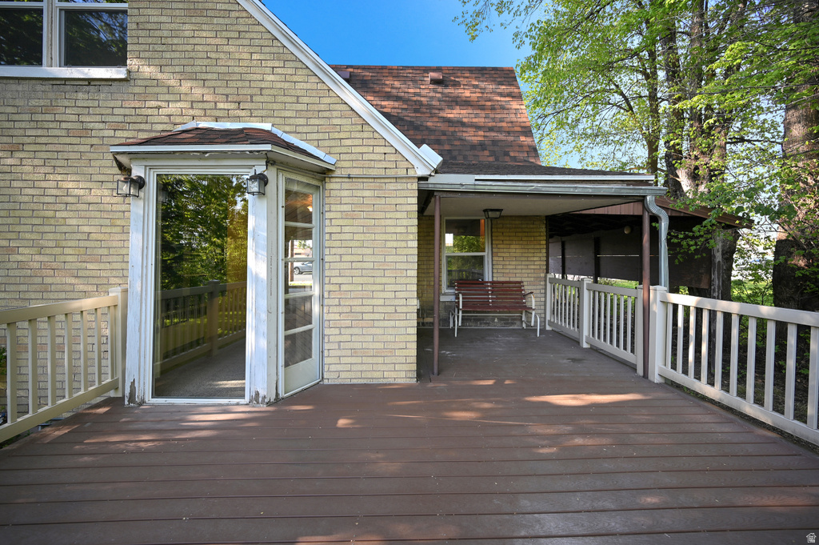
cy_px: 272
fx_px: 318
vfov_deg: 81.1
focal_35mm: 14
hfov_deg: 104.3
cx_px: 410
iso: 50
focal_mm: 14
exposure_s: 1/30
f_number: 4
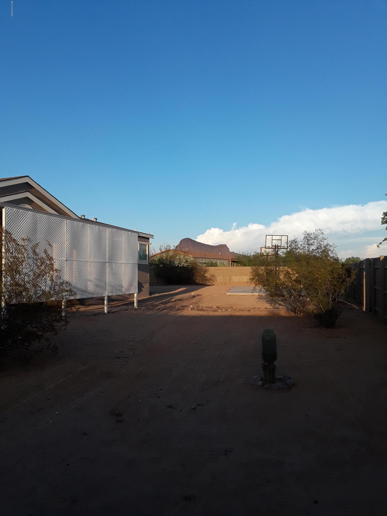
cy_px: 258
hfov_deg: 49.7
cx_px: 194
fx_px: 417
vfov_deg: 63.4
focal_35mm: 28
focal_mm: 2.9
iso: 40
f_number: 1.9
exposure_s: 1/880
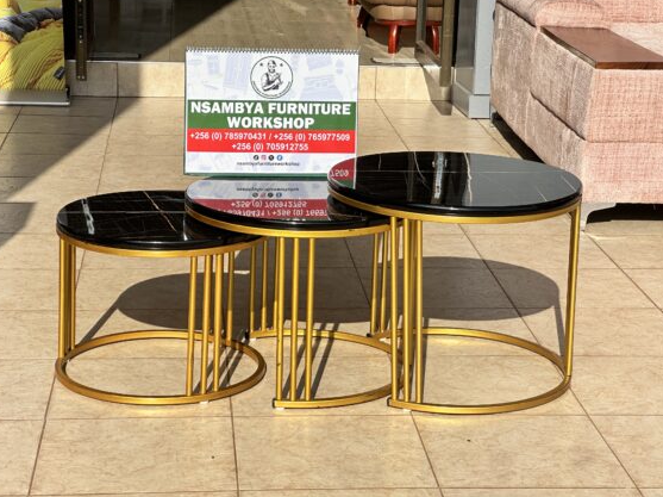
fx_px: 1589
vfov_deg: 17.8
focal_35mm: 83
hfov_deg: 23.6
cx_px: 342
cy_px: 232
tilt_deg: -12.7
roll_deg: -2.3
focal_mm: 9
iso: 32
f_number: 2.8
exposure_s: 1/919
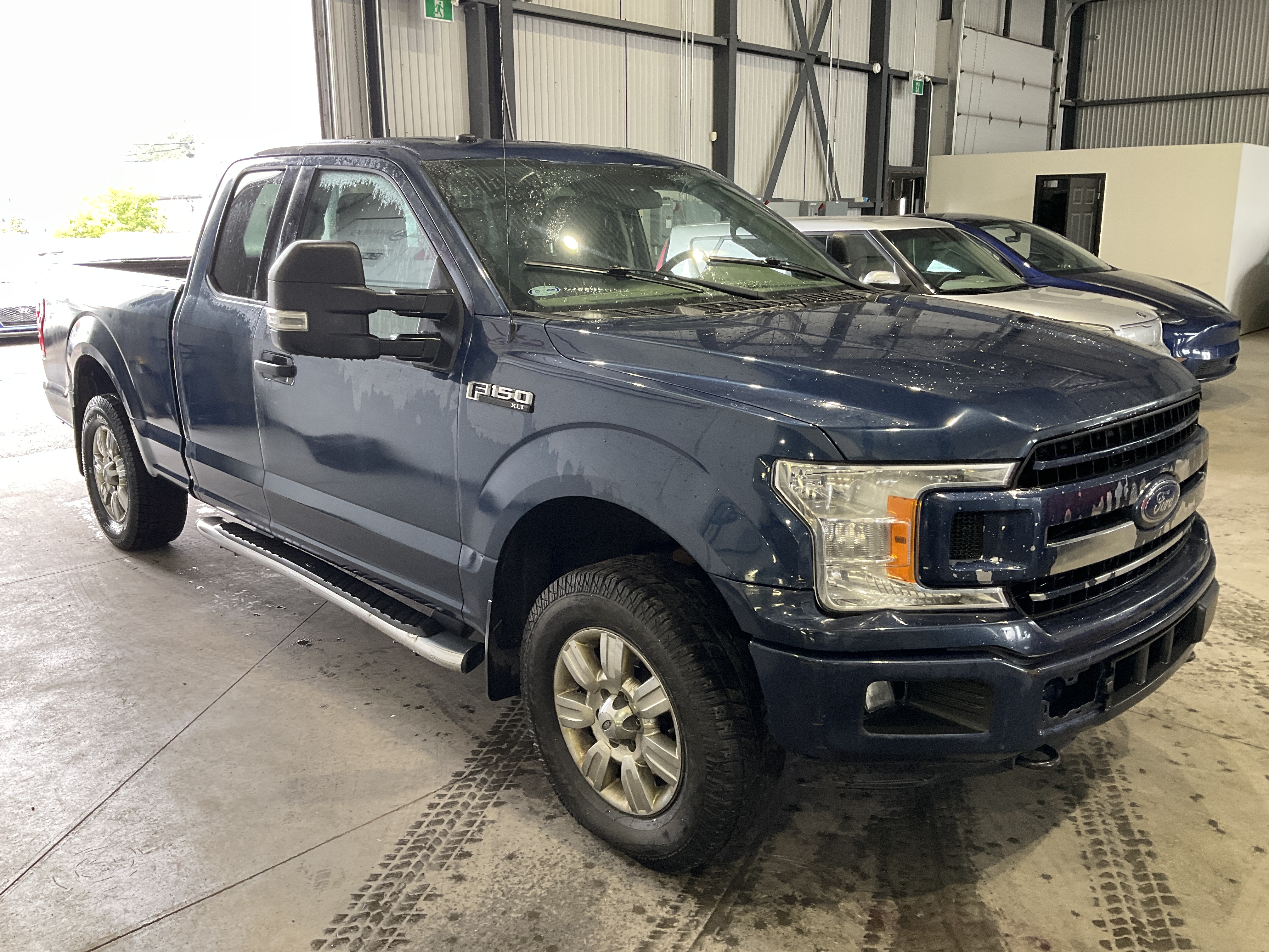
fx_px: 1063
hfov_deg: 61.7
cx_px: 634
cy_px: 476
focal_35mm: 29
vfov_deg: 48.2
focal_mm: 3
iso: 64
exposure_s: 1/60
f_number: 1.8
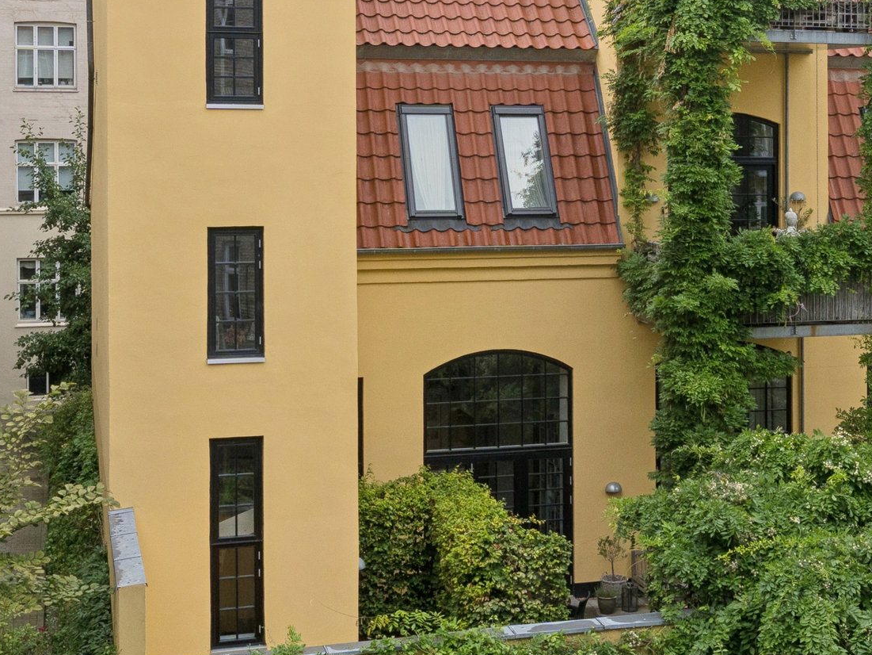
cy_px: 328
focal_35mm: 57
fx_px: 1445
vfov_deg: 25.5
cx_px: 547
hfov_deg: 33.4
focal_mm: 14.6
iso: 400
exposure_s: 1/400
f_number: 7.1
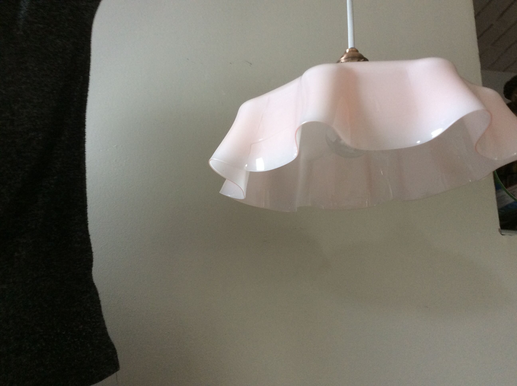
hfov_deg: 56.9
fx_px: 477
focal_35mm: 32
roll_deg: +0.4
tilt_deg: +13.3
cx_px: 258
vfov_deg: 44.1
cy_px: 193
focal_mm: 3.3
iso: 100
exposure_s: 1/25
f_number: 2.4
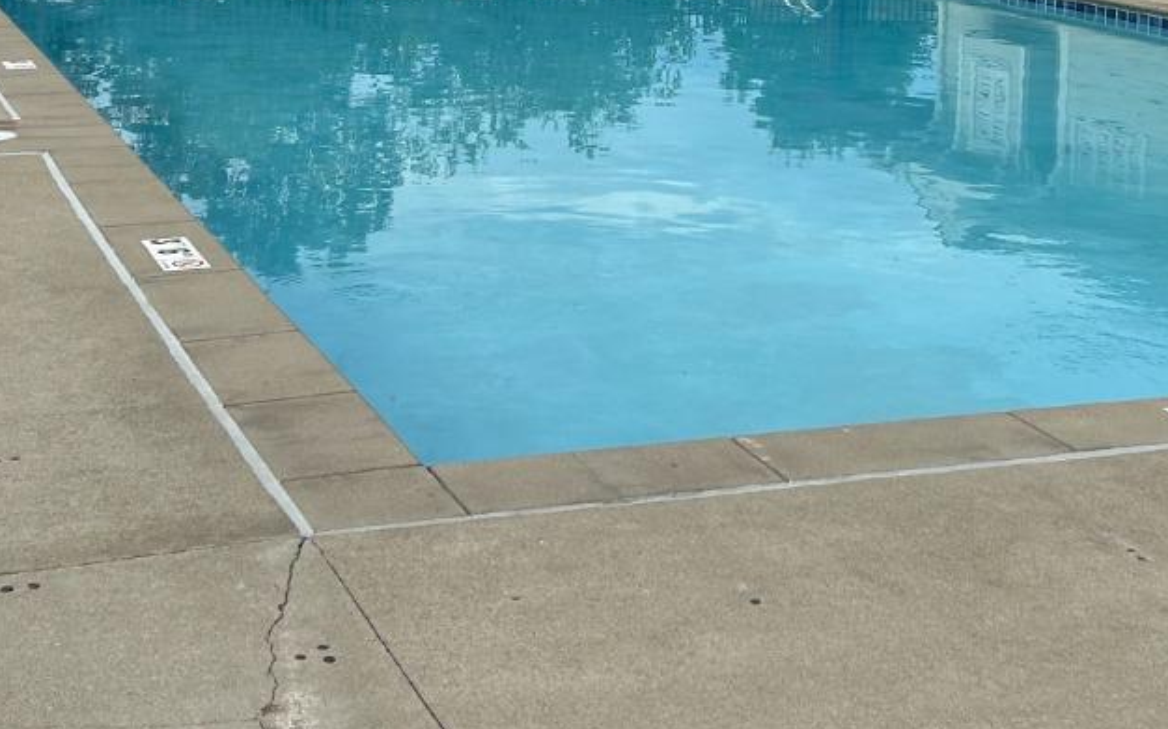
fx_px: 2101
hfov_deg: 31.0
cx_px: 703
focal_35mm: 66
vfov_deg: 18.4
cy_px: -199
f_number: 1.5
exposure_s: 1/5882
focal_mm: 5.7
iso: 50
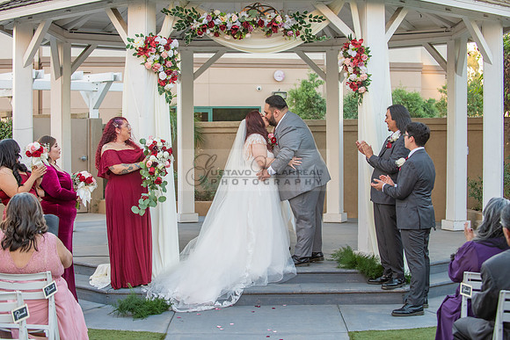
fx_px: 992
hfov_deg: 28.8
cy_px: 170
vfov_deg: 19.5
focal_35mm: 70
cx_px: 255
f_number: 4
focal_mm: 70
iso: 800
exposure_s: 1/320
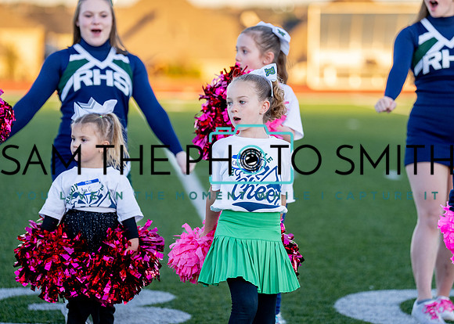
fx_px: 2529
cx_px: 238
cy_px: 140
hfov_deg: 10.3
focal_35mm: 196
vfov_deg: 7.3
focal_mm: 160
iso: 500
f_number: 2.8
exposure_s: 1/1250
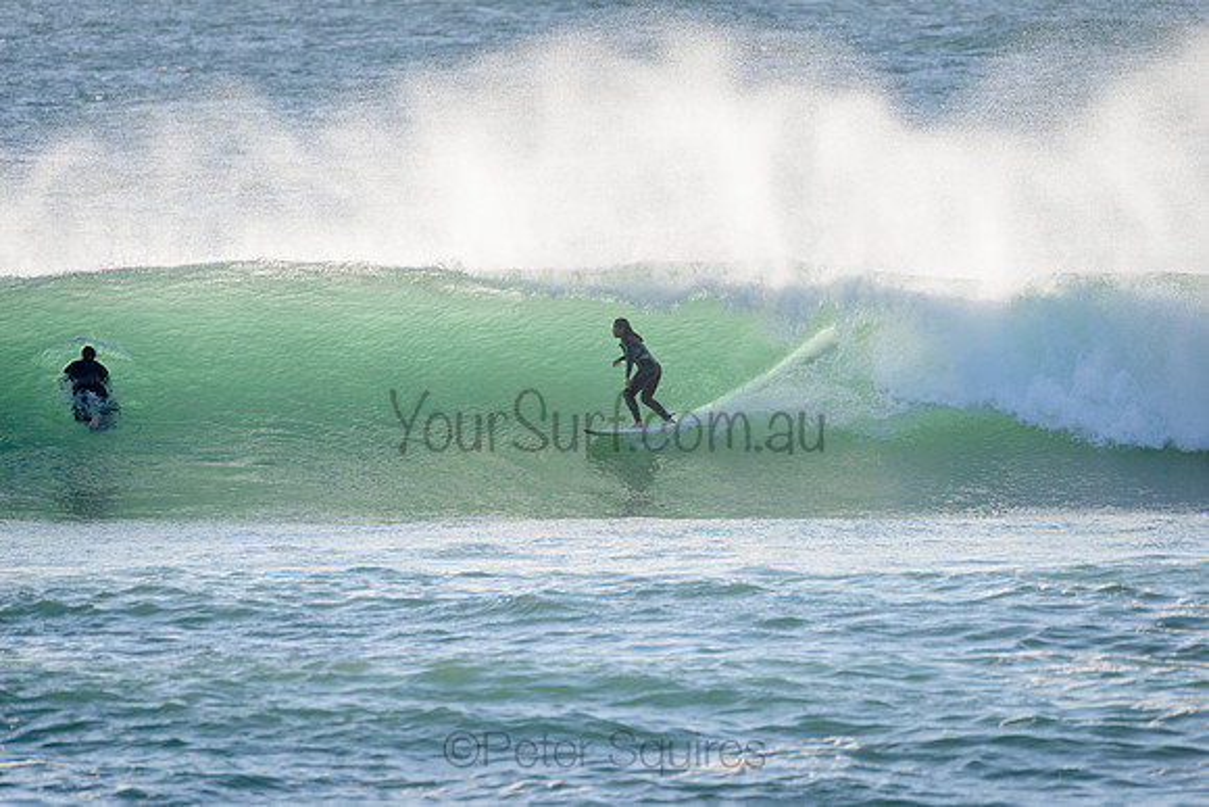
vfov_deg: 2.8
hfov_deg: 4.1
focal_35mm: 500
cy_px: 404
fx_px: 16795
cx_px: 604
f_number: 5.6
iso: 180
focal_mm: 500
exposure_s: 1/1250
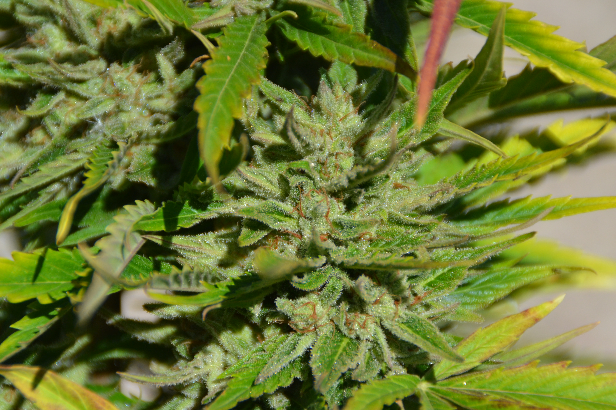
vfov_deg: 4.6
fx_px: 5133
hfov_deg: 6.9
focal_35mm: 300
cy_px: 205
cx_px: 308
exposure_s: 1/1250
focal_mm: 200
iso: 400
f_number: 6.3
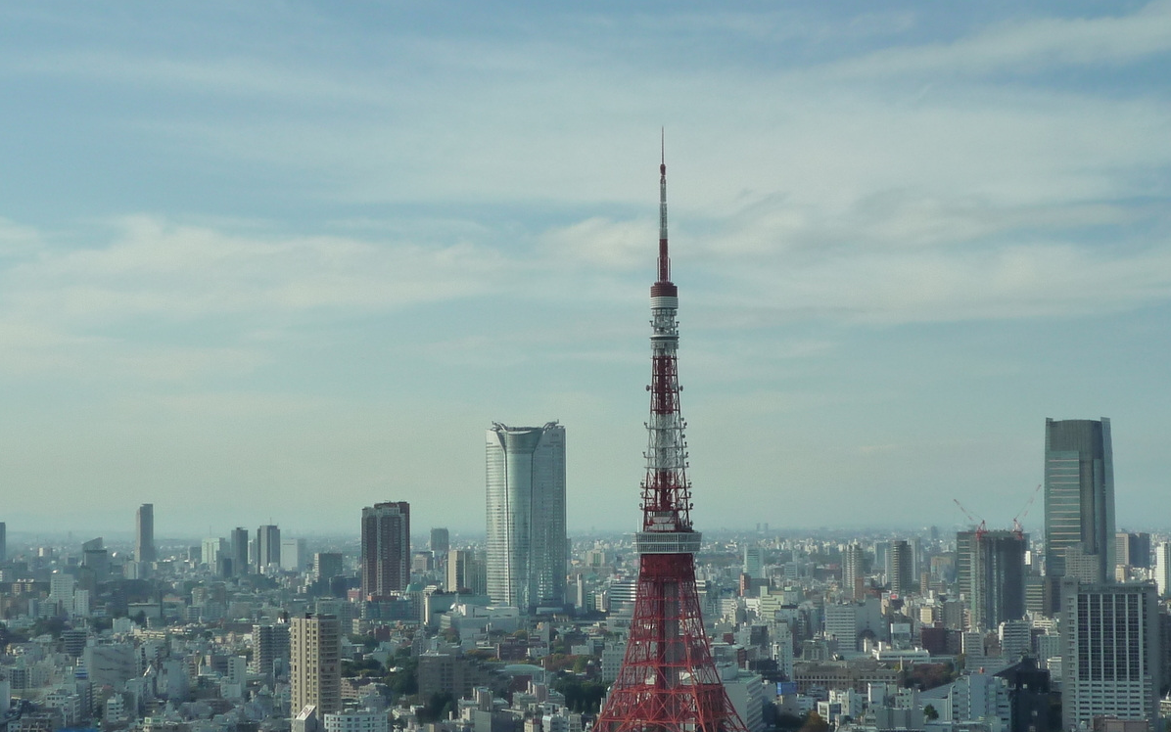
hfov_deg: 30.6
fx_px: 2139
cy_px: 415
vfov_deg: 19.4
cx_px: 586
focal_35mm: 67
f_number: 5
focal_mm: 7.8
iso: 160
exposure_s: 1/800
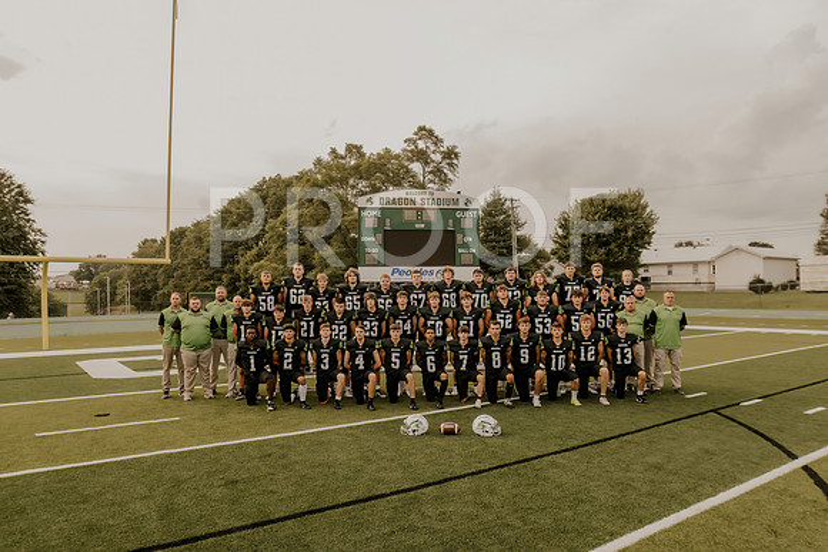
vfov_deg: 50.5
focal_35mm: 25
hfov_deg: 70.5
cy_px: 287
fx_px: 586
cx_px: 392
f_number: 5
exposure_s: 1/250
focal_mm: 24
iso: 400
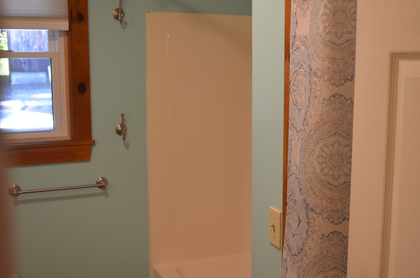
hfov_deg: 41.2
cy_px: 139
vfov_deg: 28.0
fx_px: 559
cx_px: 210
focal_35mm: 48
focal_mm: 32
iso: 800
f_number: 4.8
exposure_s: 1/60
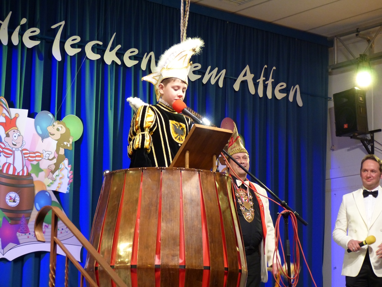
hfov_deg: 20.2
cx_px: 191
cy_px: 144
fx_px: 1070
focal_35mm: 97
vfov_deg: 15.2
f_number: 2.8
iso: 400
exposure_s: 1/40
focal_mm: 17.4
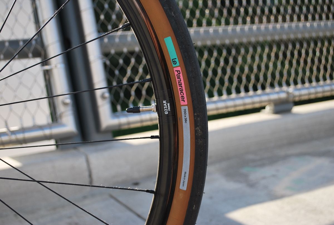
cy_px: 112
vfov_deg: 25.9
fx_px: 488
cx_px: 167
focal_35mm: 52
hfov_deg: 37.8
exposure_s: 1/125
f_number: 5.6
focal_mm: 35
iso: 110
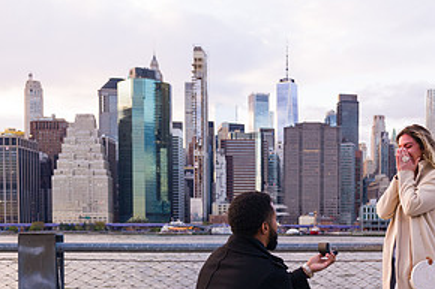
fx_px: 628
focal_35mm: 52
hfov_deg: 37.2
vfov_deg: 25.0
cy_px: 273
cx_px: 333
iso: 250
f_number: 4
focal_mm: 26
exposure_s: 1/200
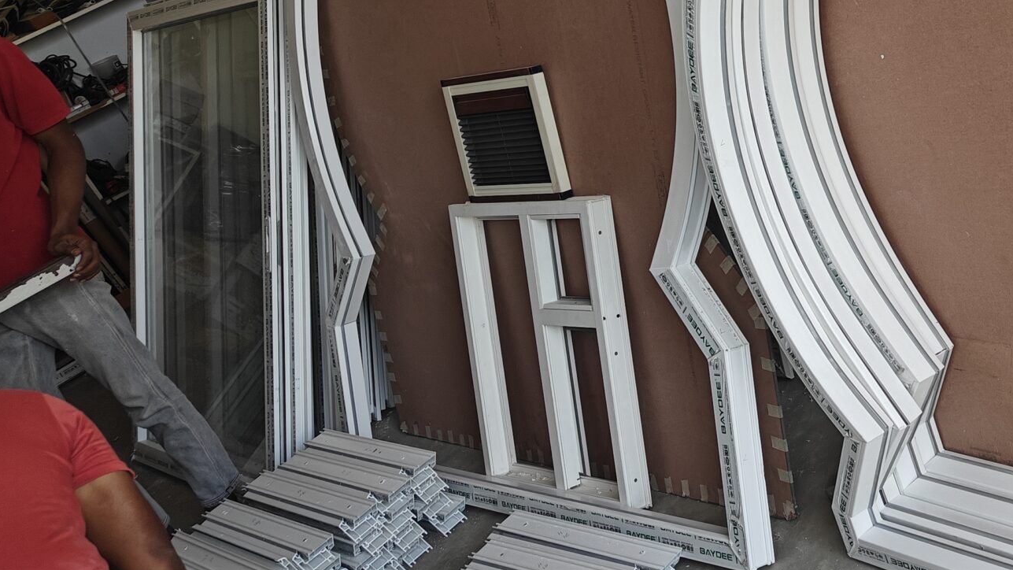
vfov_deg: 22.5
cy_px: 62
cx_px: 992
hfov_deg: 36.2
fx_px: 1397
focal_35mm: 52
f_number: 1.8
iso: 50
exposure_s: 1/271
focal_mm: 5.59
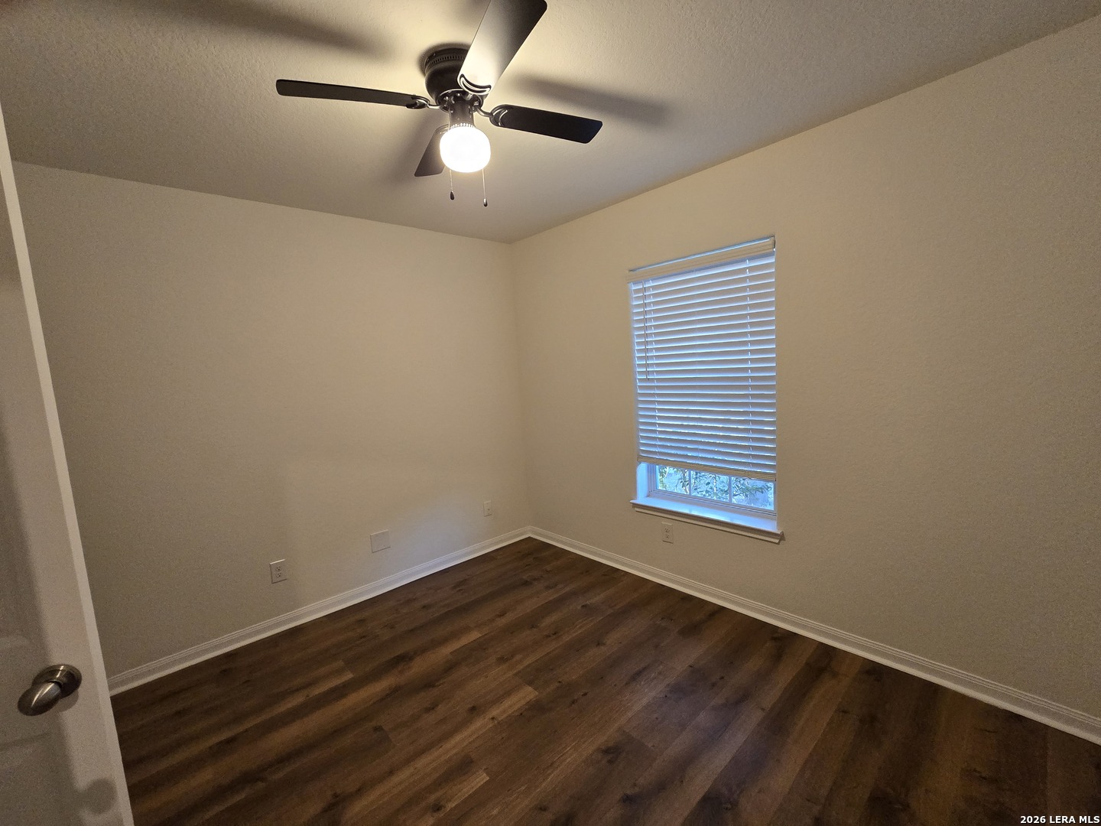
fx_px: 413
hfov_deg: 106.2
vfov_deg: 89.9
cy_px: 413
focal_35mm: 13
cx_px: 550
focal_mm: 2.2
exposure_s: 1/60
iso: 500
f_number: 2.2
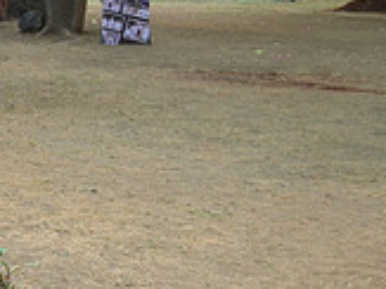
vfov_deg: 16.0
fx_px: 1025
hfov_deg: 18.1
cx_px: -251
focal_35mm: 92
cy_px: 182
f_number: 4.5
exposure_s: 1/80
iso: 400
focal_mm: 18
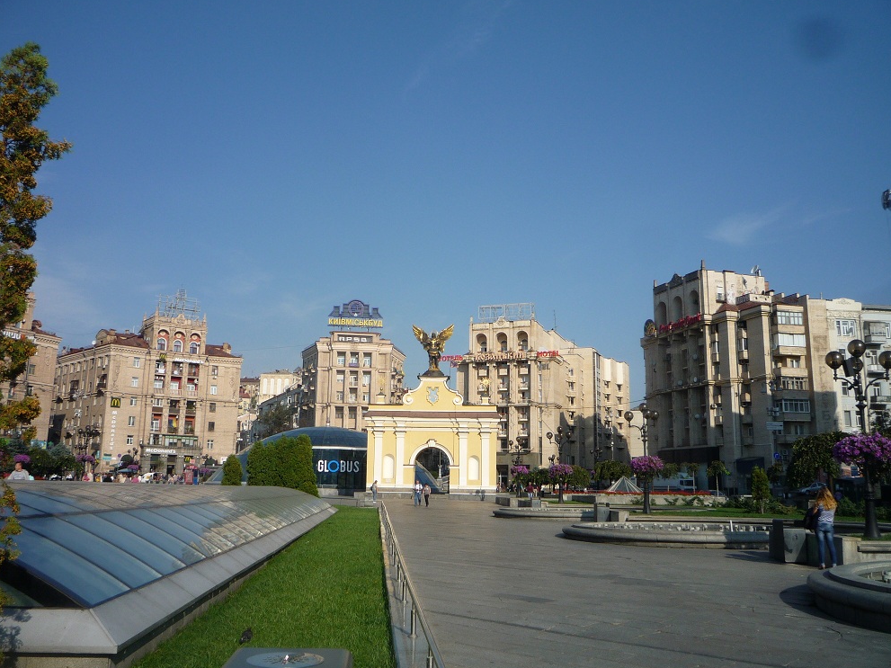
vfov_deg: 45.4
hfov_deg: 58.4
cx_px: 438
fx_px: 798
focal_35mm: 31
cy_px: 335
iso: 100
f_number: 5.6
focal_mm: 5.2
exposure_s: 1/500
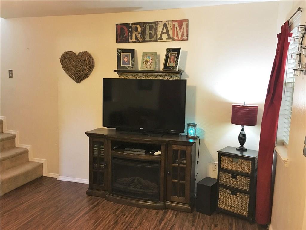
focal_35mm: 29
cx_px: 153
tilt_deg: -5.7
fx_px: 256
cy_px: 115
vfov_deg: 48.2
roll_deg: -1.7
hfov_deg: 61.7
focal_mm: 4.15
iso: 160
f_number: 2.2
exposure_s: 1/30
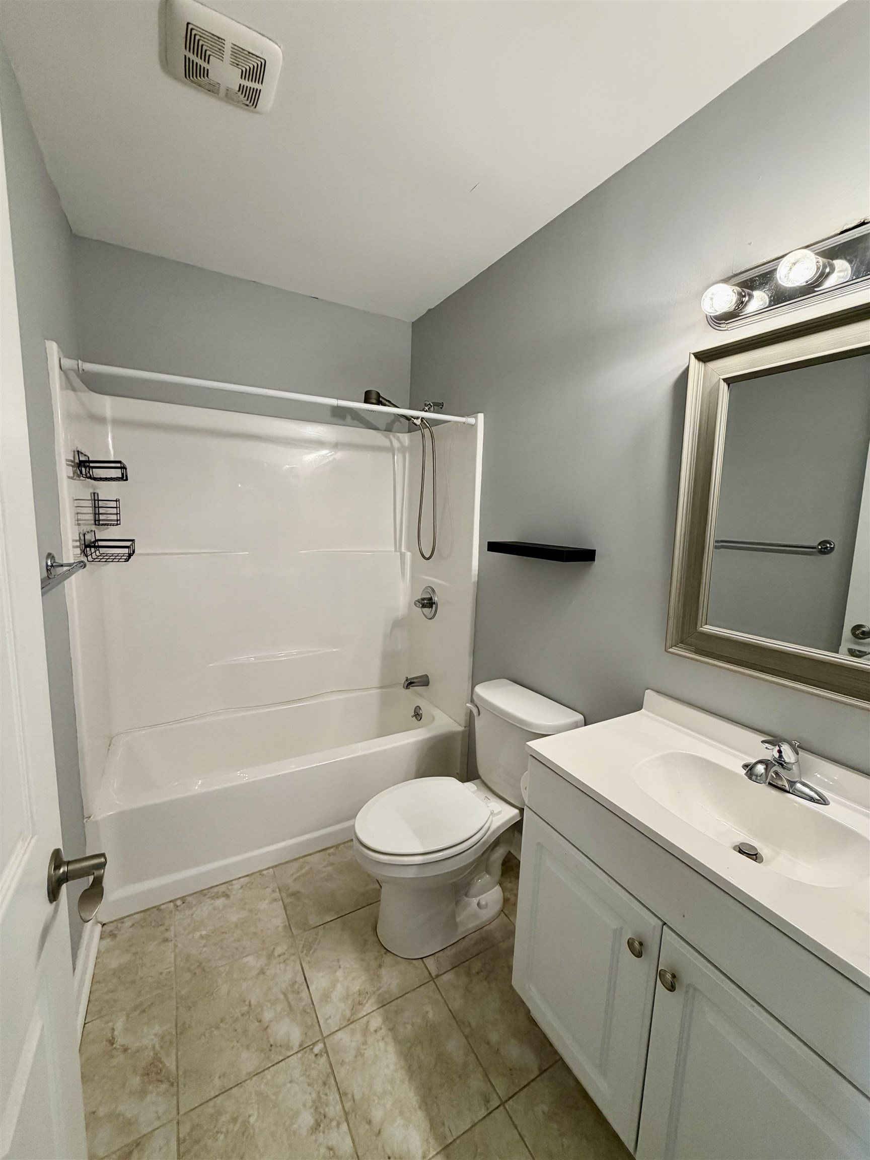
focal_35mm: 14
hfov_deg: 85.7
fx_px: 469
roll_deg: -0.1
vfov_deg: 102.1
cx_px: 435
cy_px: 580
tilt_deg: -7.3
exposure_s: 1/120
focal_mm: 2.22
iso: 160
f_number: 2.2
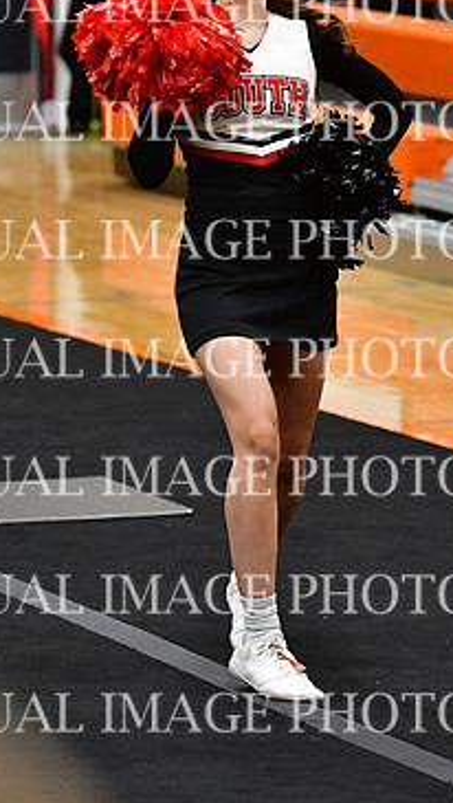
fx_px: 7157
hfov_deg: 3.6
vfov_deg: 6.4
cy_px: 180
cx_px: 274
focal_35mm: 336
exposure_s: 1/500
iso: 4000
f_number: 3.5
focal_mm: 135
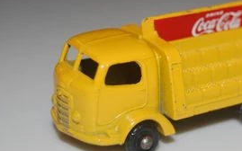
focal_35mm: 136
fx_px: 897
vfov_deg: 9.6
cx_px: 188
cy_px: 80
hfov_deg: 15.3
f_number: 5.6
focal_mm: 48
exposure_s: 1/60
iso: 320
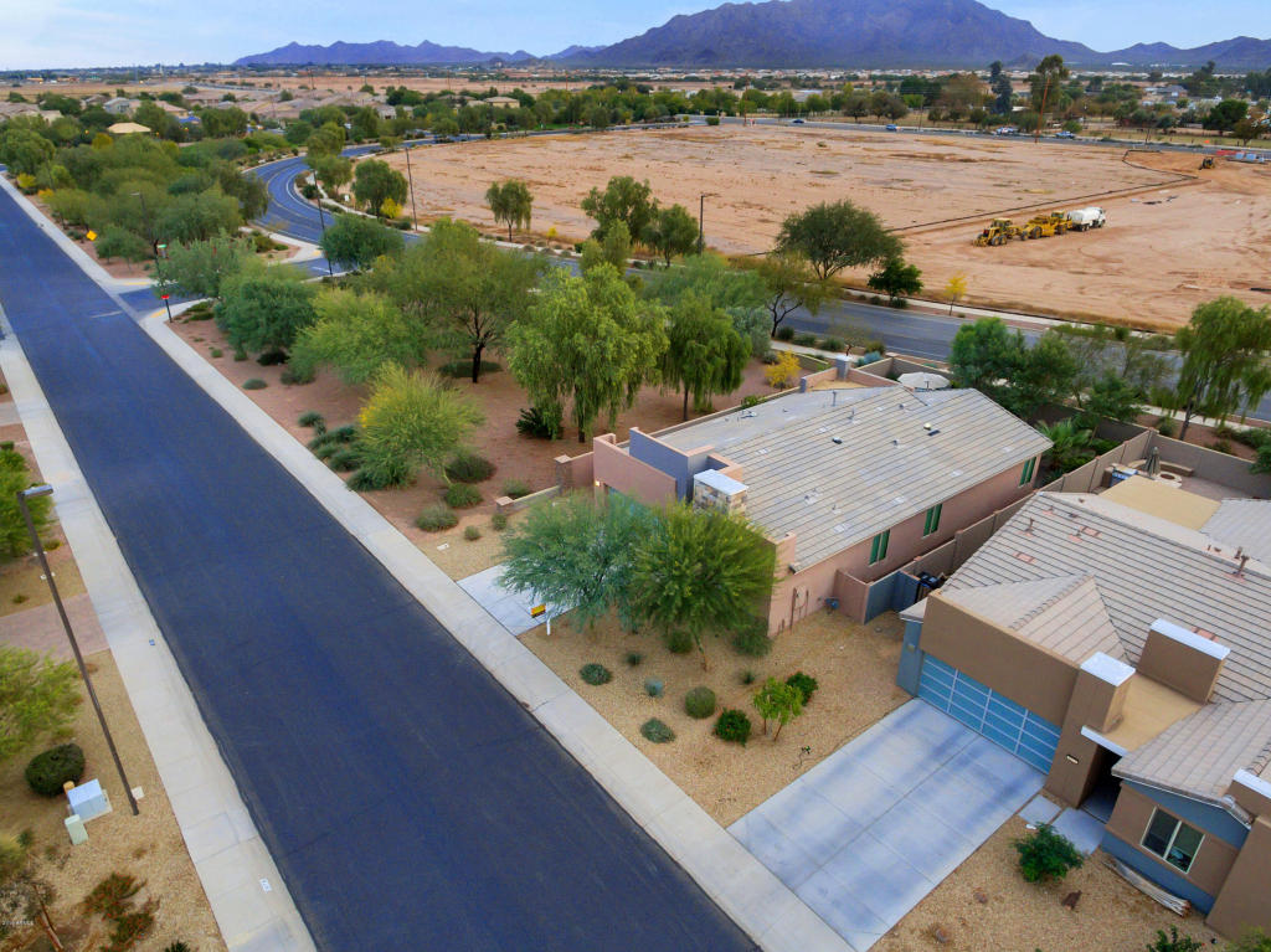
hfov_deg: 81.8
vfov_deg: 65.9
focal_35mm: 20
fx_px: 734
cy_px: 476
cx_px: 636
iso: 142
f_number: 2.8
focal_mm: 3.61
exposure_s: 1/100
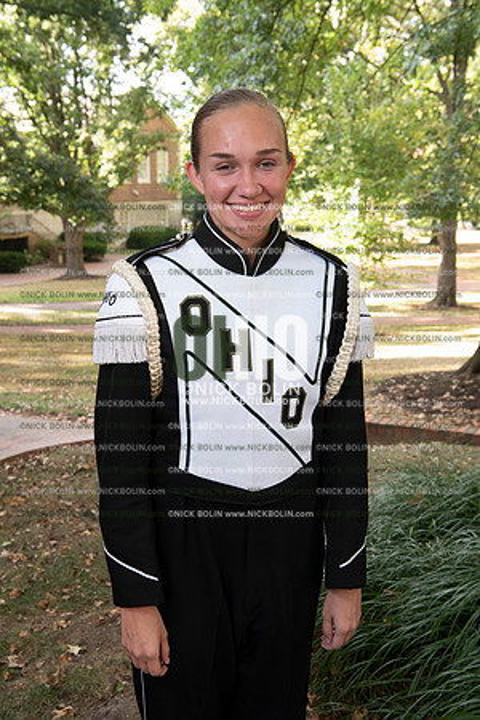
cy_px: 360
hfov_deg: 28.1
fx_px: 960
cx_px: 240
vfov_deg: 41.1
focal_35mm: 48
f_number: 8
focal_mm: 48
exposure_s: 1/100
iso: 800
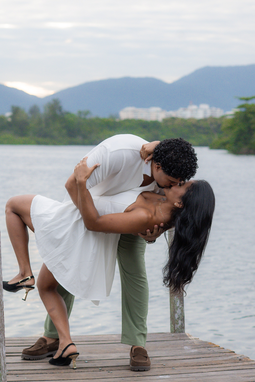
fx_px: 1355
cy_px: 191
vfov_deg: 16.1
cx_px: 128
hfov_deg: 10.8
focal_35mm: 128
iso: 800
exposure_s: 1/640
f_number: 5.6
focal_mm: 85
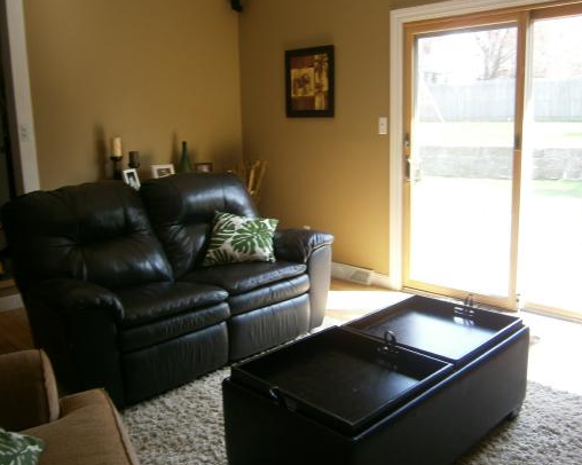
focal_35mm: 32
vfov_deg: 45.7
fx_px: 551
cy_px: 215
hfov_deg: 55.7
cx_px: 306
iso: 100
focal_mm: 4.7
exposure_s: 1/30
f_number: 2.8
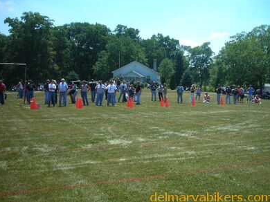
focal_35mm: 39
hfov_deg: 47.9
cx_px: 136
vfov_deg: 36.8
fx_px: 304
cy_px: 100
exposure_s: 1/112
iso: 50
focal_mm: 6.3
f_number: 6.4
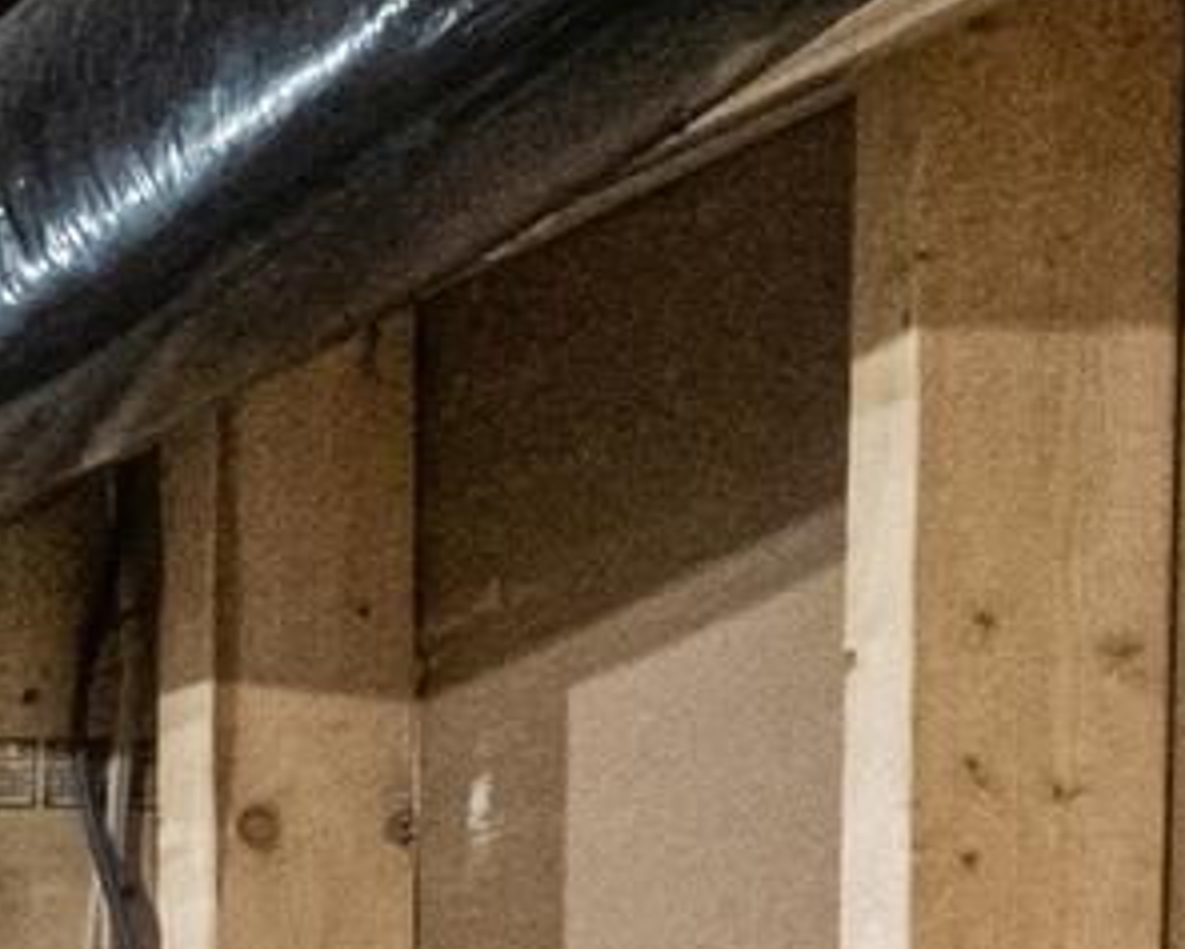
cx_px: -2826
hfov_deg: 9.9
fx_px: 3649
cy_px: 2300
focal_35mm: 104
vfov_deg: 11.9
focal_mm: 16
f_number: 8
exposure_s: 1/13
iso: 2500
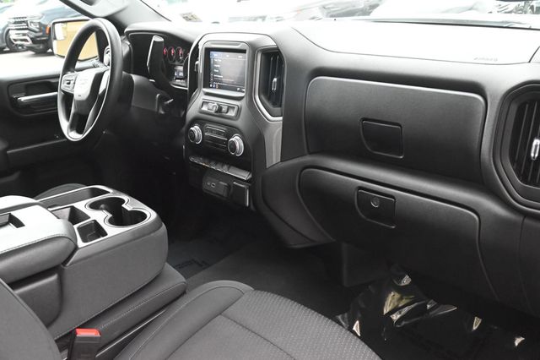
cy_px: 180
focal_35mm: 34
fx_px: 510
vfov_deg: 38.8
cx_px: 270
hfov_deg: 55.8
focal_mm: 34
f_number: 10
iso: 9000
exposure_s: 1/60
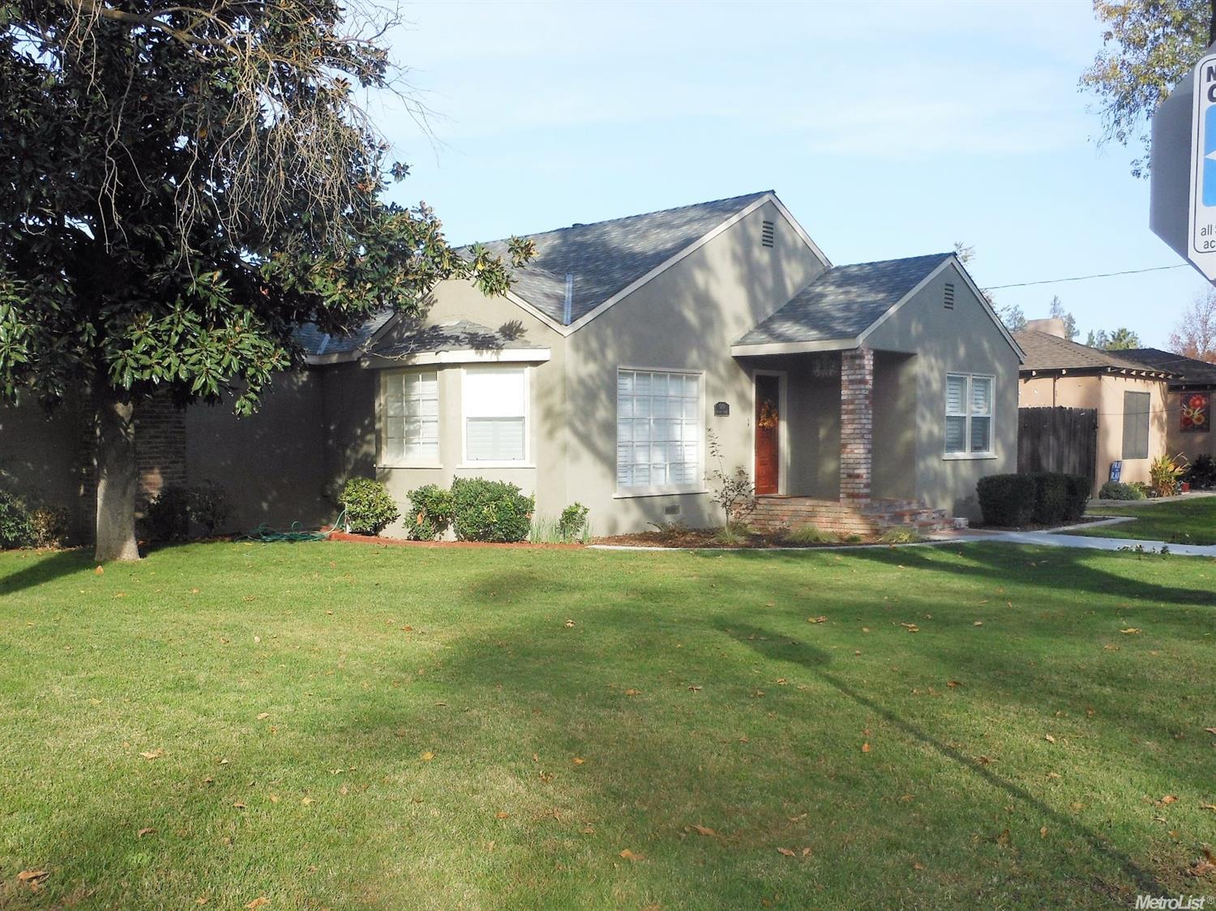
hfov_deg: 63.5
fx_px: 983
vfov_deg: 49.7
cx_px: 608
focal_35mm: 28
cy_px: 456
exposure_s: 1/400
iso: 80
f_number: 3.7
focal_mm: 5
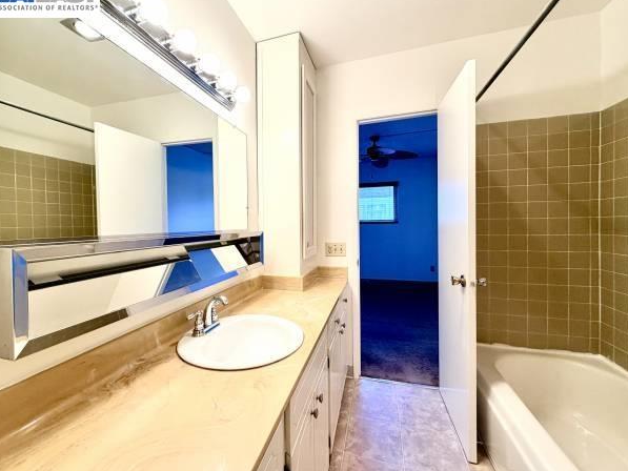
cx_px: 296
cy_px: 228
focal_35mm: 15
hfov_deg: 98.0
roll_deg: +0.7
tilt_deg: -1.2
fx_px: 272
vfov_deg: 81.7
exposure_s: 1/120
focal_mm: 2.22
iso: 160
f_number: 2.2
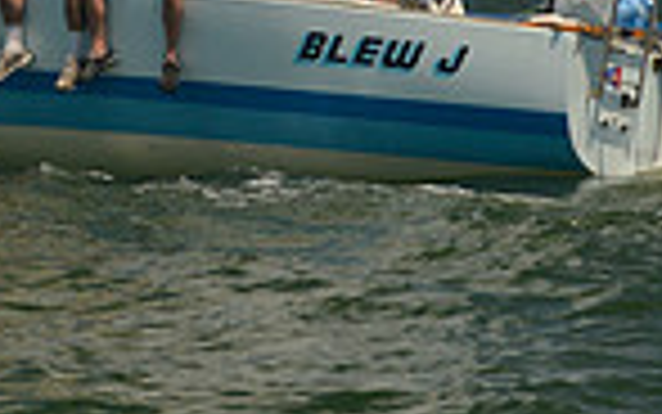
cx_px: 155
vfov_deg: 4.5
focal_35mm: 282
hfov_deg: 7.4
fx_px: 5090
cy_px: -860
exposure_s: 1/640
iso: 200
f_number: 8
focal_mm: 70
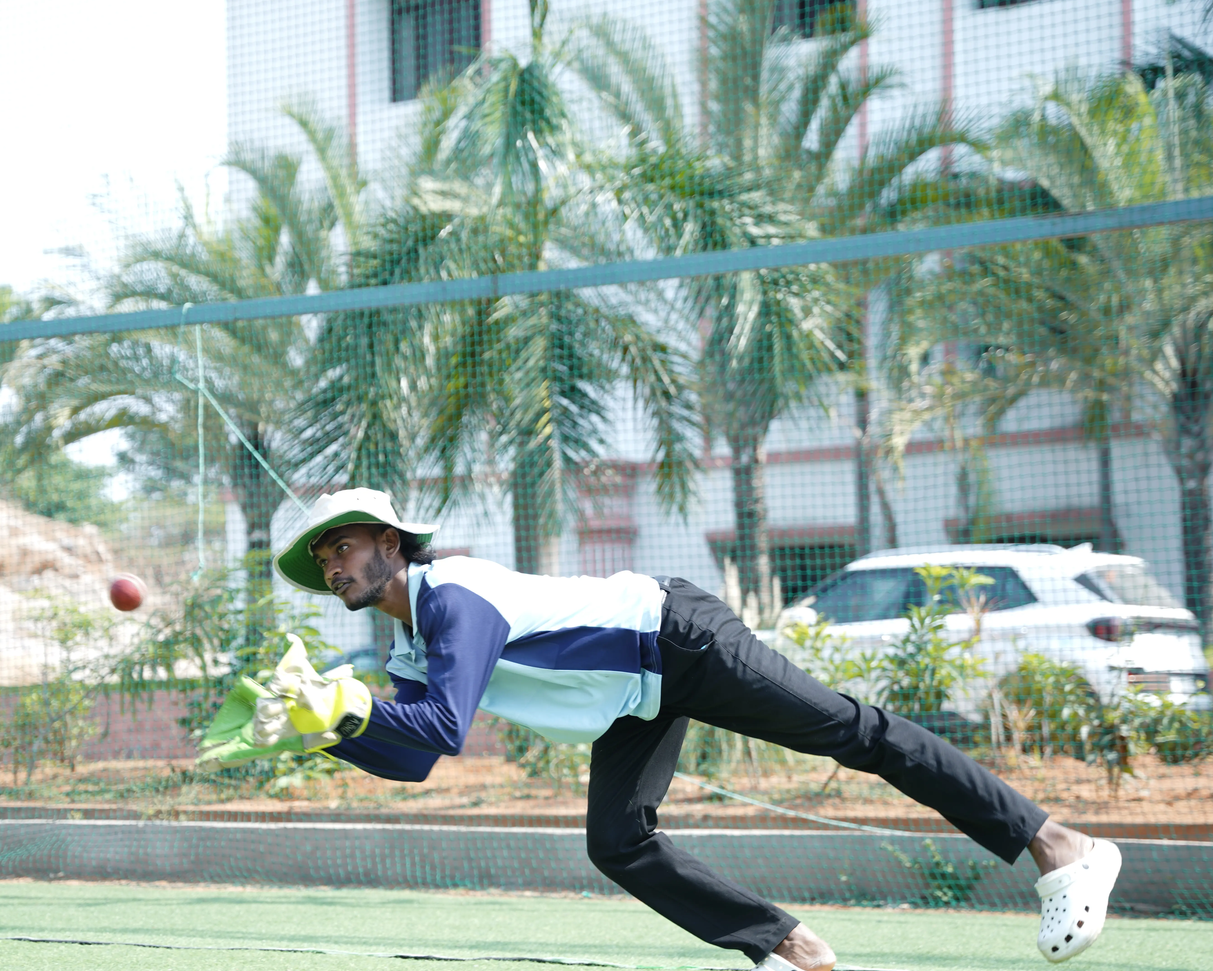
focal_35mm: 82
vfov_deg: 18.7
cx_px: 490
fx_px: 2948
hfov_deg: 23.2
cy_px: 576
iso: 80
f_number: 2.8
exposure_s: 1/400
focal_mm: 58.8
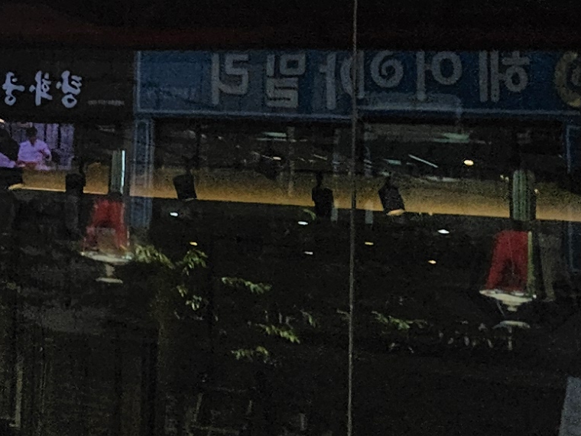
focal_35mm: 121
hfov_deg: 14.0
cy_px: -265
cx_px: -533
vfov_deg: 11.6
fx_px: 2031
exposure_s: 1/1304
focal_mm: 5.4
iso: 40
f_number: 1.8
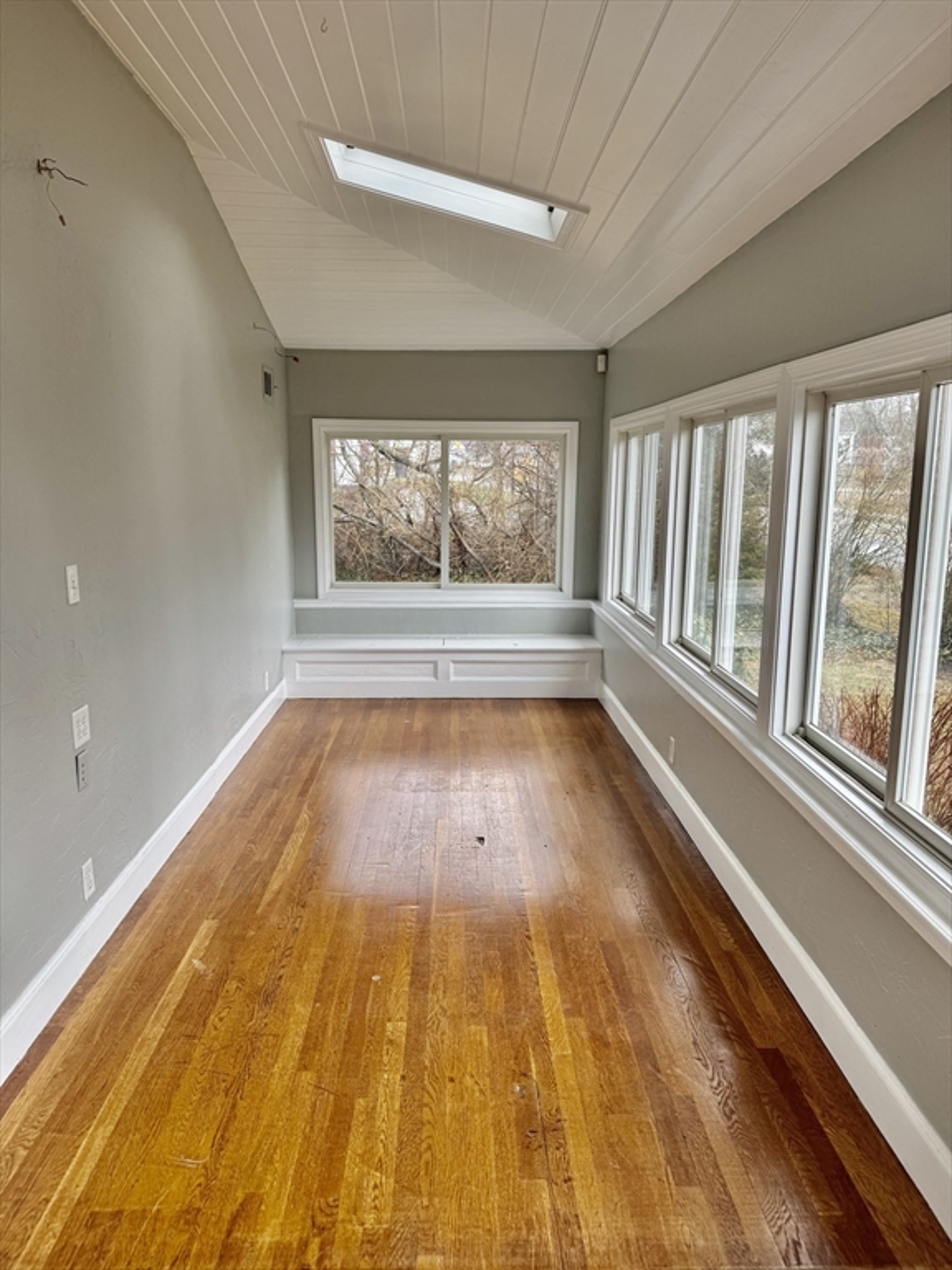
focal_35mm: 24
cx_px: 476
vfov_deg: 71.6
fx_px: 880
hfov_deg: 56.8
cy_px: 635
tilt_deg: -11.3
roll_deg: +0.1
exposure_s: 1/139
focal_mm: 6.76
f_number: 1.78
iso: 50
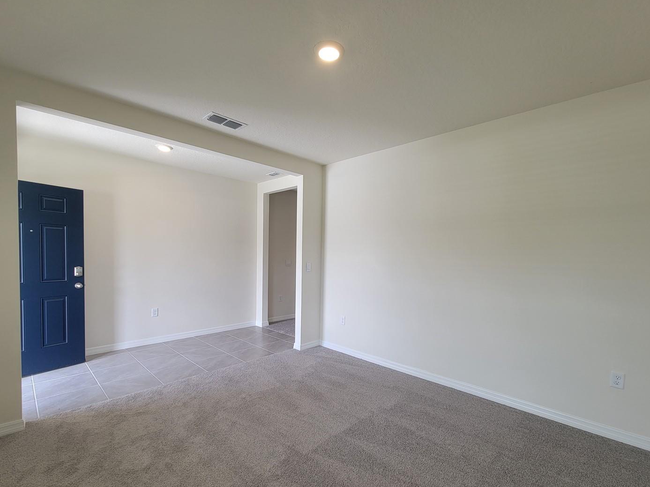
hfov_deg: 98.1
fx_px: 282
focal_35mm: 15
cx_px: 337
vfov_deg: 81.6
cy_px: 261
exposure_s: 1/60
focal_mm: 2.2
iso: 64
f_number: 2.2
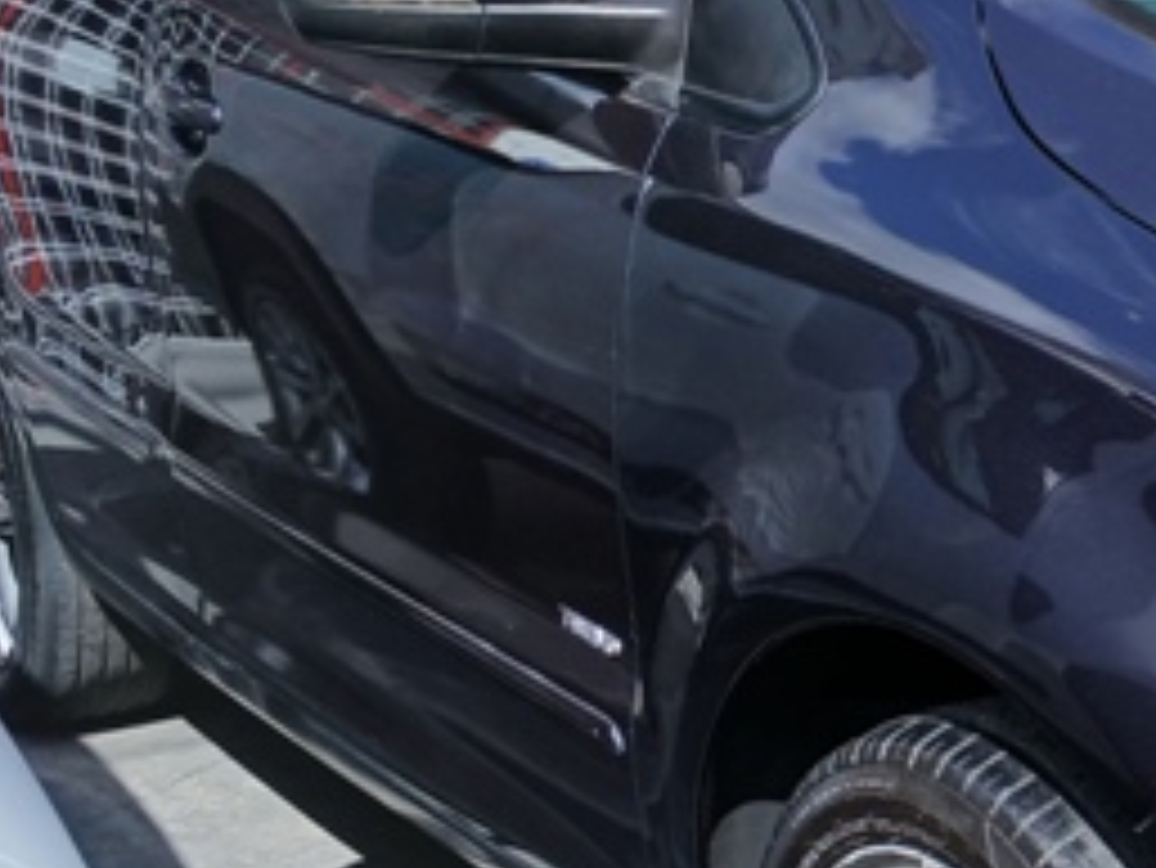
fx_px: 2706
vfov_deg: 18.2
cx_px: 1453
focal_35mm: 81
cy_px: 499
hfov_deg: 22.0
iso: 20
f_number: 1.8
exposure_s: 1/383
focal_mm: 3.98
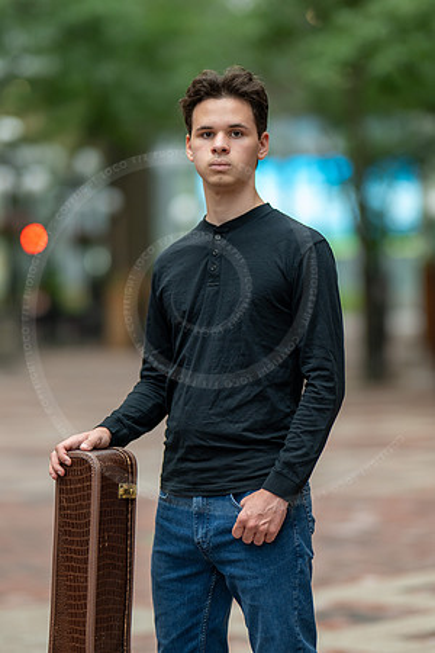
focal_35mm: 127
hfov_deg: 10.8
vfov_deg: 16.1
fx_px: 2302
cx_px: 218
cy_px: 326
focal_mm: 85
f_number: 1.2
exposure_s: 1/400
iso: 250
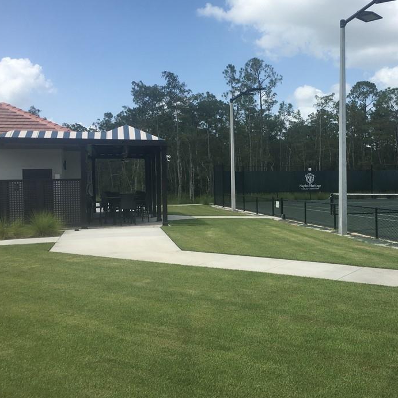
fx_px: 494
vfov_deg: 43.8
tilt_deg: -0.6
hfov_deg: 43.3
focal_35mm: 38
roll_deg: +1.2
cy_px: 189
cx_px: 260
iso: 25
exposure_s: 1/1399
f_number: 2.2
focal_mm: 4.15
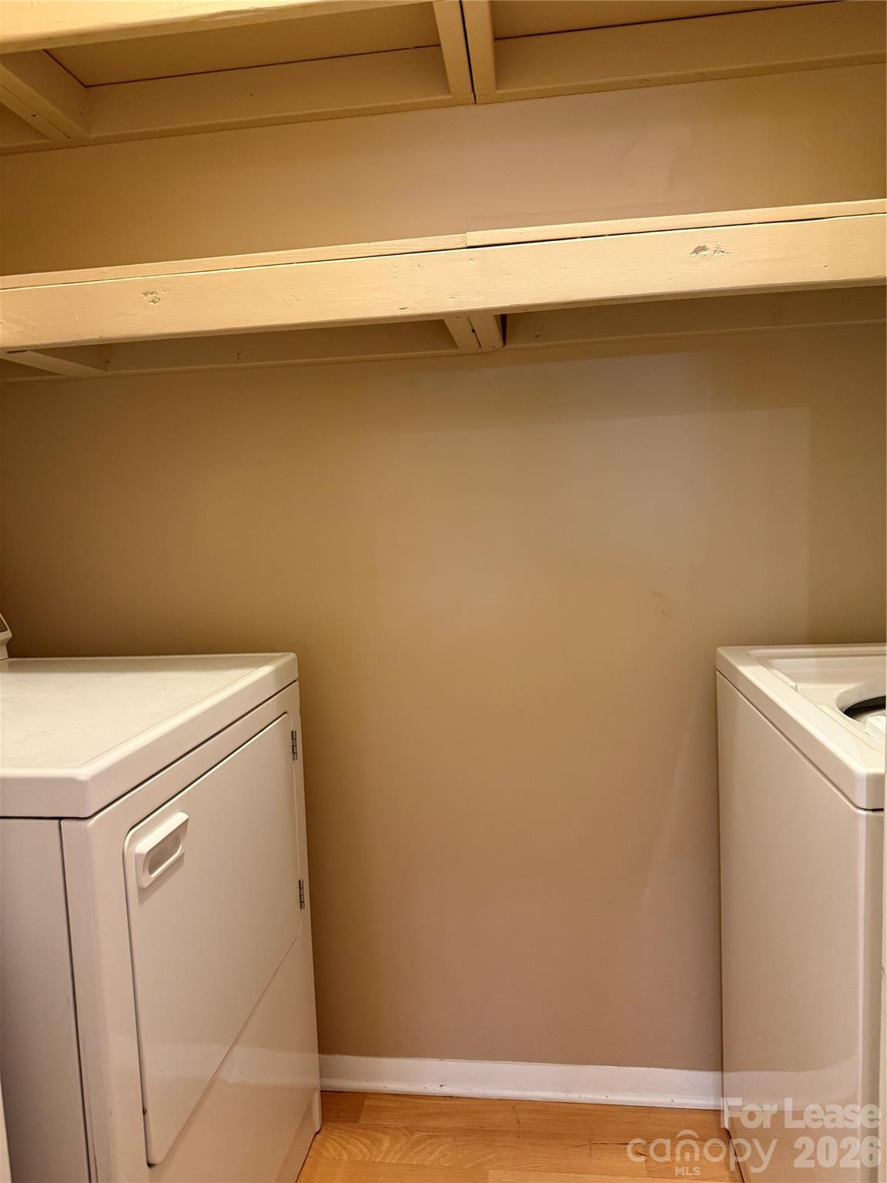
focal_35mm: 24
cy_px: 592
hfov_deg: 56.8
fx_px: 820
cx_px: 444
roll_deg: +3.0
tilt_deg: -5.2
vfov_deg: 71.6
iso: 500
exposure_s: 1/60
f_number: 1.78
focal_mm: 6.76
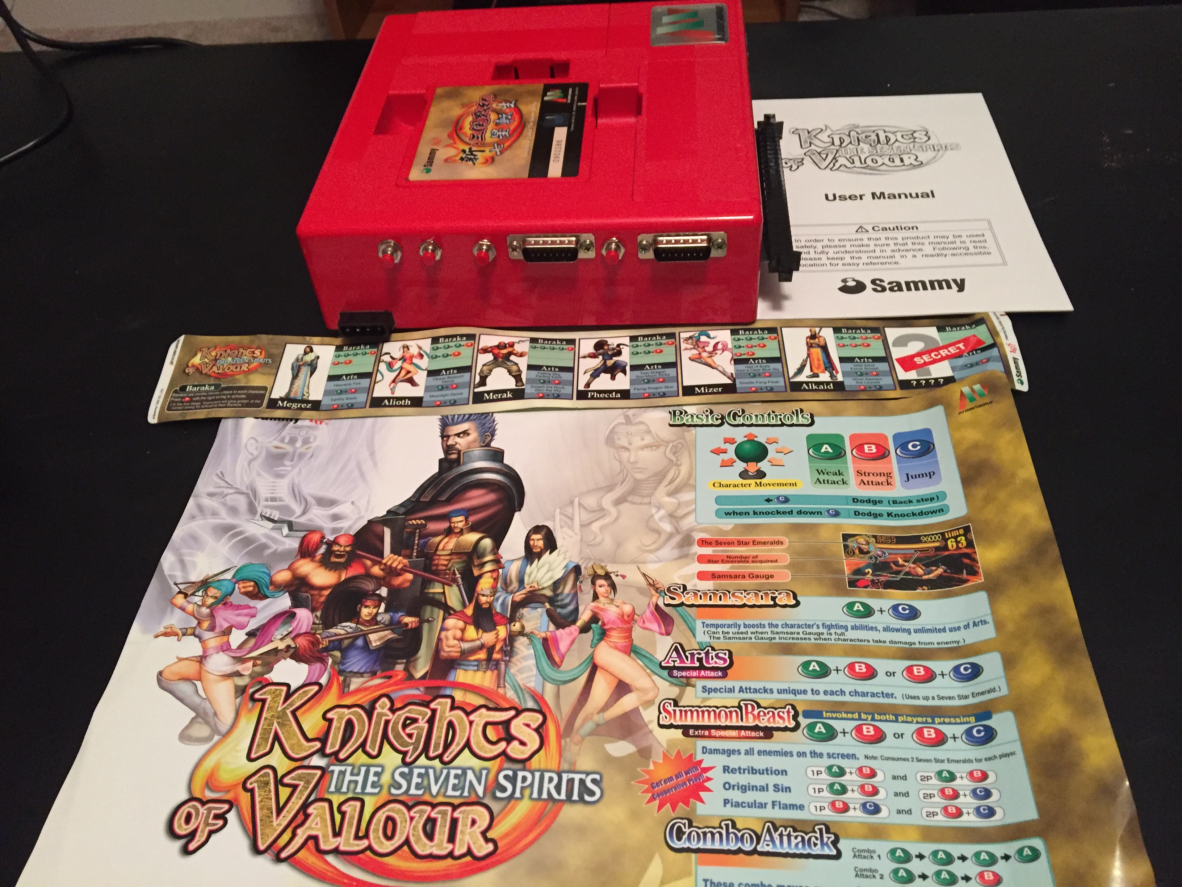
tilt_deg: -46.1
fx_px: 990
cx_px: 591
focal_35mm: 29
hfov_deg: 61.7
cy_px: 444
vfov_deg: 48.2
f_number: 2.2
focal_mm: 4.15
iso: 250
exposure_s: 1/20
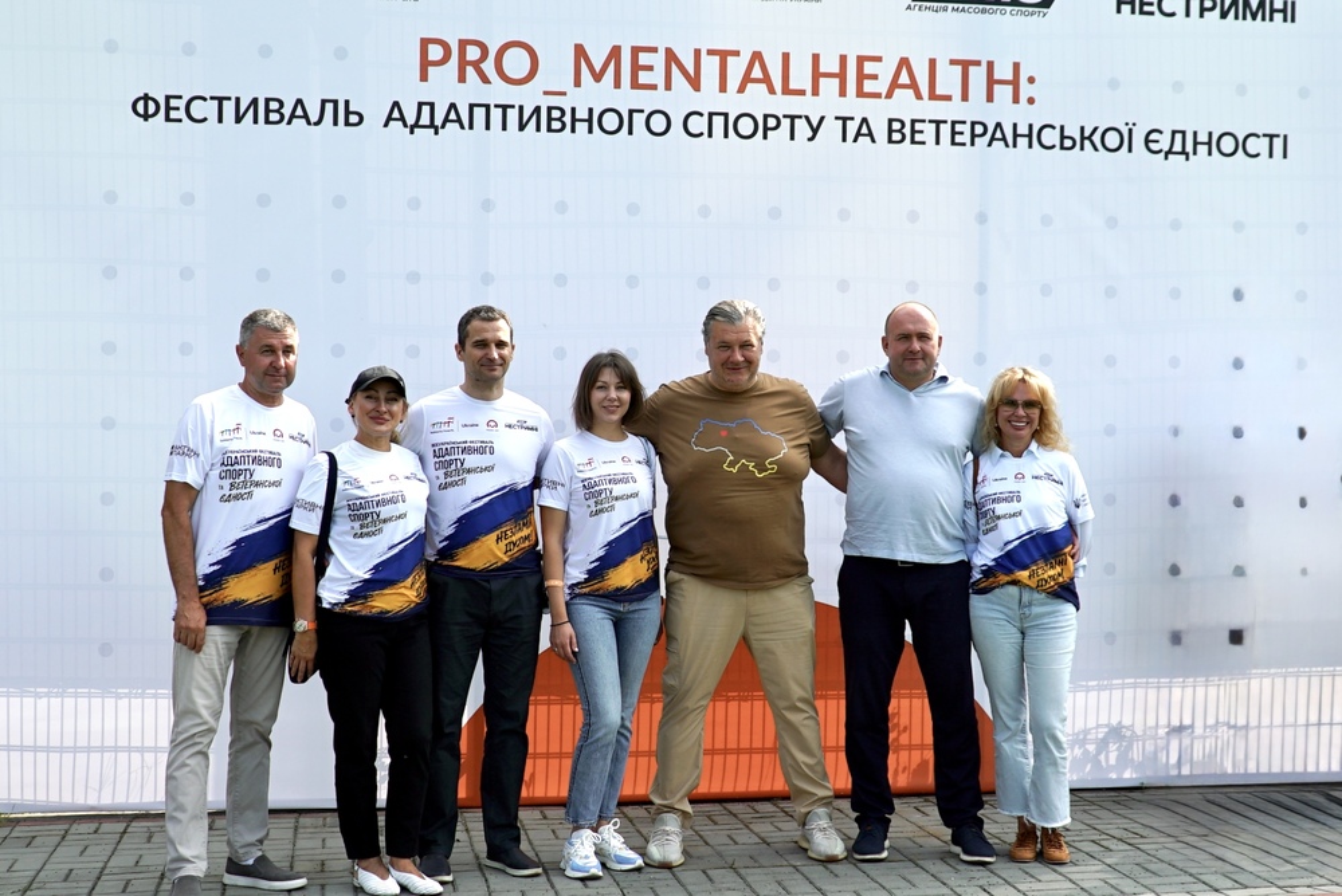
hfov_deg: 46.4
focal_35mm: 42
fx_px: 1567
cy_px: 448
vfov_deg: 31.9
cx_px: 671
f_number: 4
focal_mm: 28
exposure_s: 1/800
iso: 100
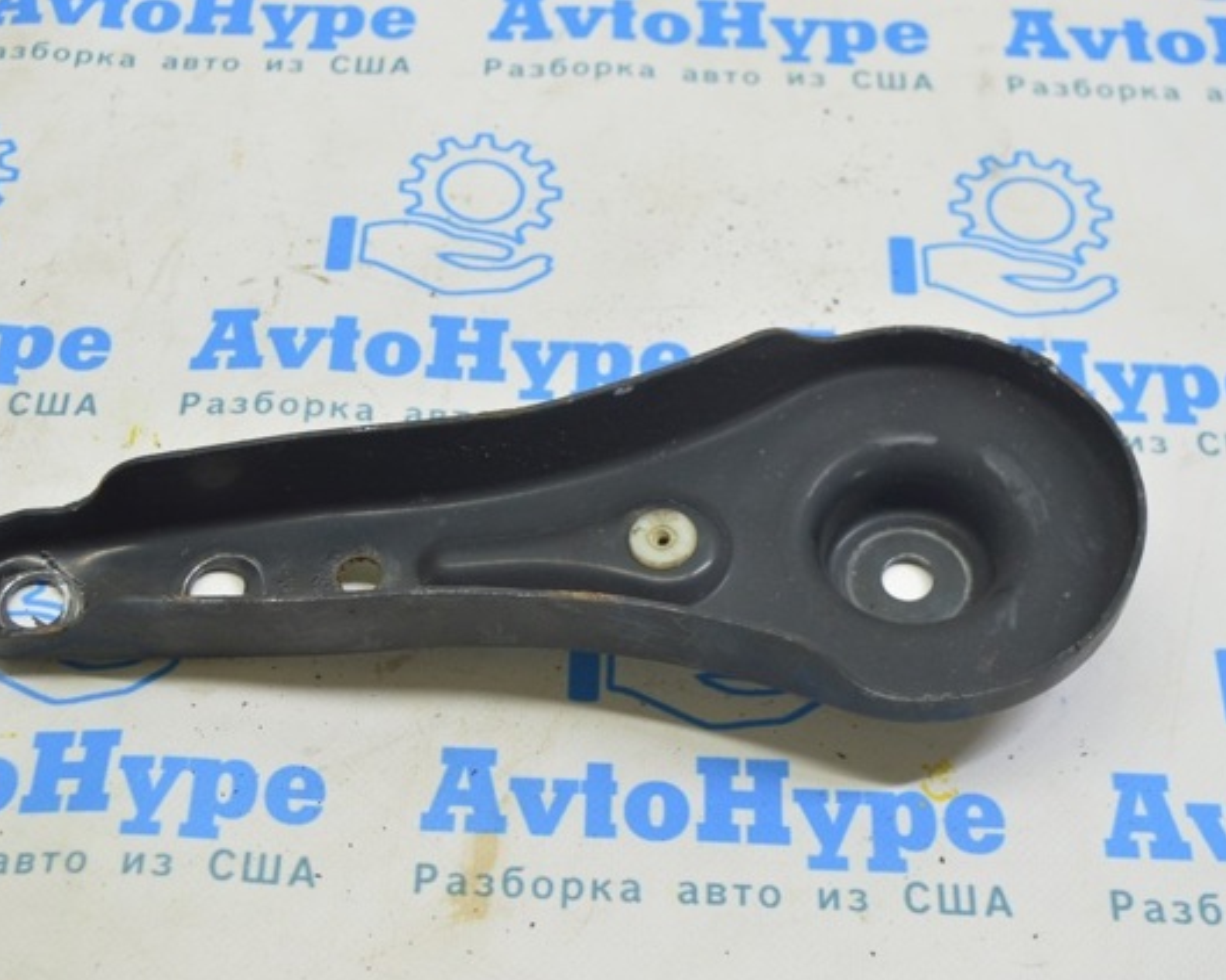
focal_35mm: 58
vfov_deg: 26.2
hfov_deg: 32.4
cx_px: 513
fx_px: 2104
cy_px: 491
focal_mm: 34
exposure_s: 1/20
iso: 400
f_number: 5.6
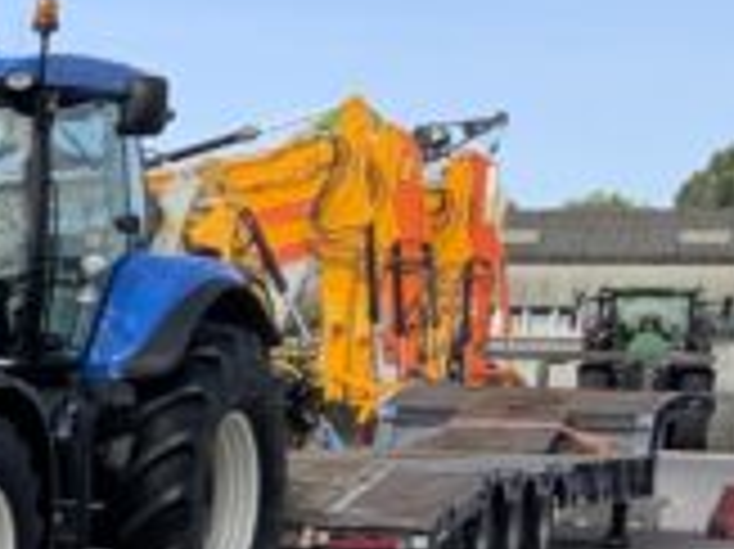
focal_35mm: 182
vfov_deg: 7.9
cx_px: -968
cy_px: 891
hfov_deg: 9.7
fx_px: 3856
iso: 16
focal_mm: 3
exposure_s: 1/1168
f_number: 1.8
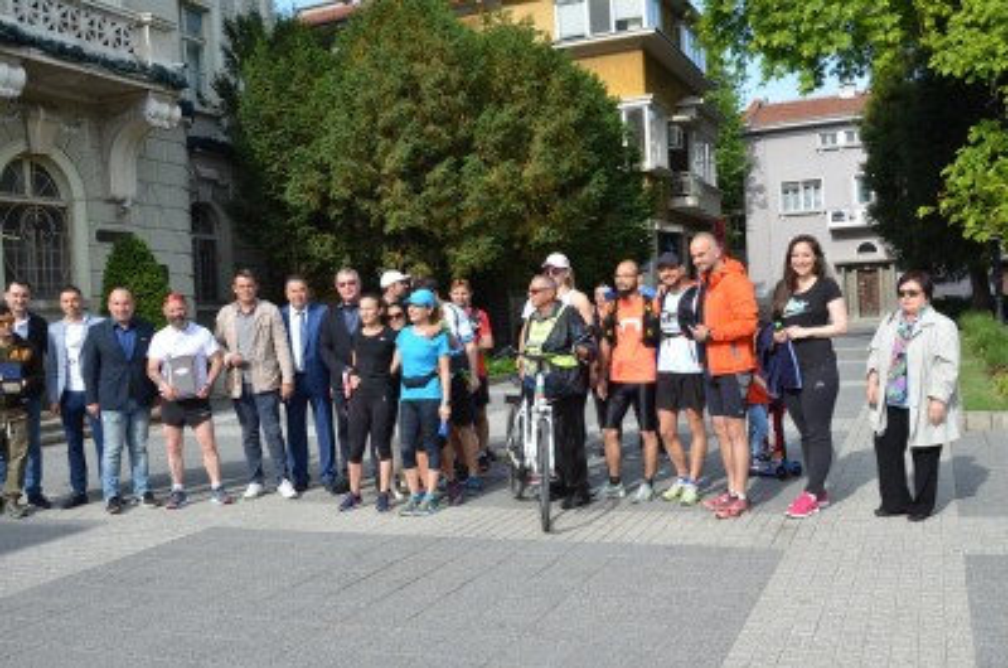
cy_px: 334
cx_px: 504
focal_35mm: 36
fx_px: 1006
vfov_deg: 36.7
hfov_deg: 53.2
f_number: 11
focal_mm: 24
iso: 800
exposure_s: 1/500
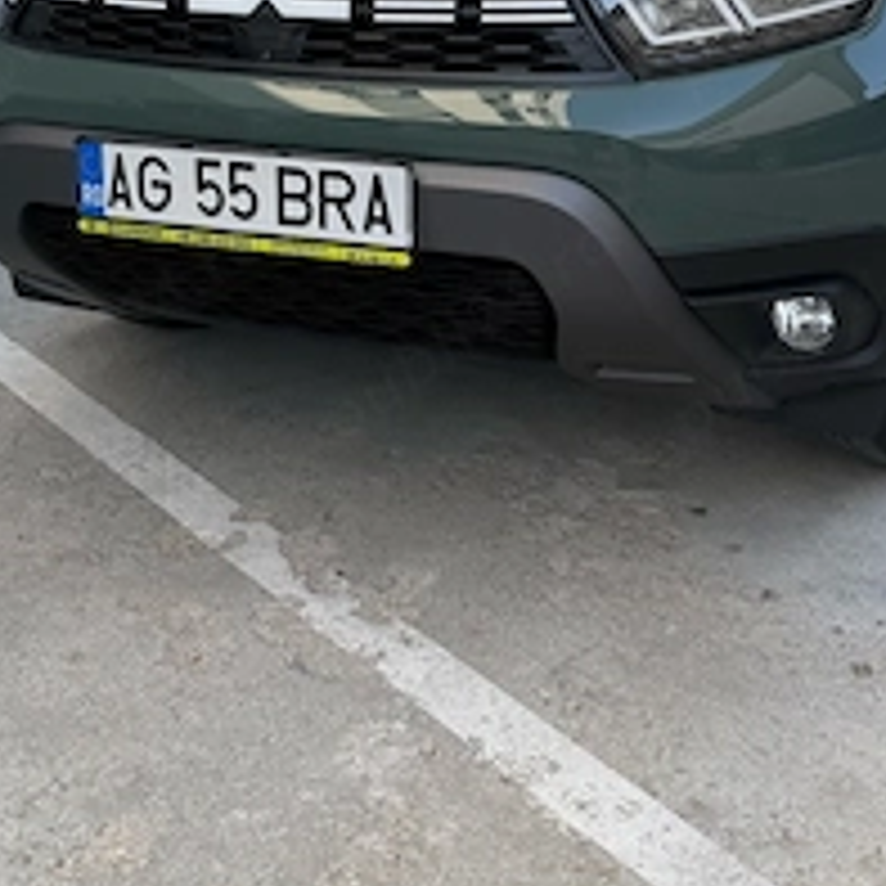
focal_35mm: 43
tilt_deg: -8.4
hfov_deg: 38.9
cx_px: 558
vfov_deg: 36.0
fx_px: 1245
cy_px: 36
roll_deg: +1.4
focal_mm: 6.76
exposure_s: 1/1122
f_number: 1.78
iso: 100
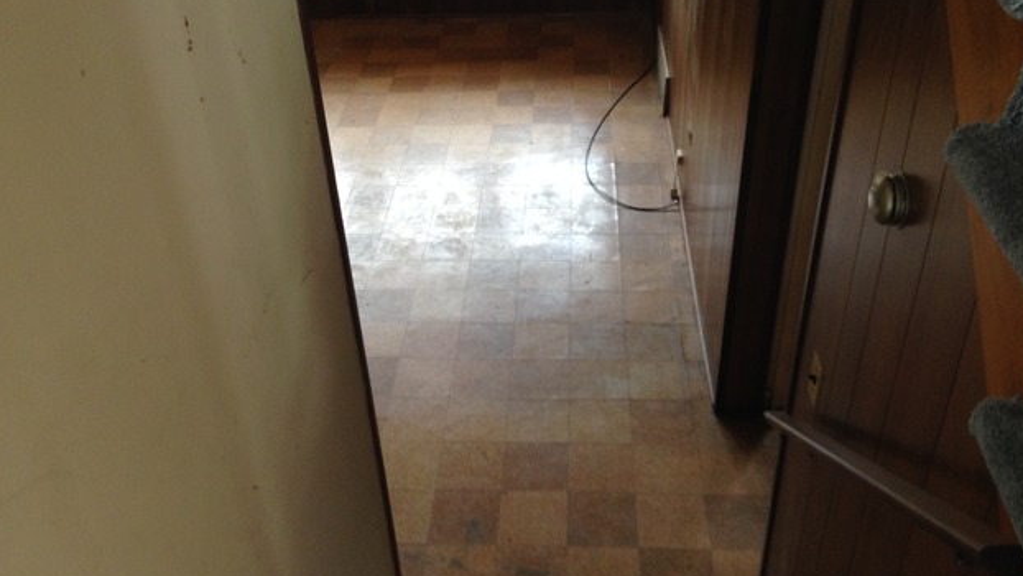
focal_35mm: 37
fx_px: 1004
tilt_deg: -35.0
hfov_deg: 54.0
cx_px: 513
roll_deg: +2.2
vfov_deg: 32.0
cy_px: 255
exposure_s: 1/20
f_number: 2.4
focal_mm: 4.12
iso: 125
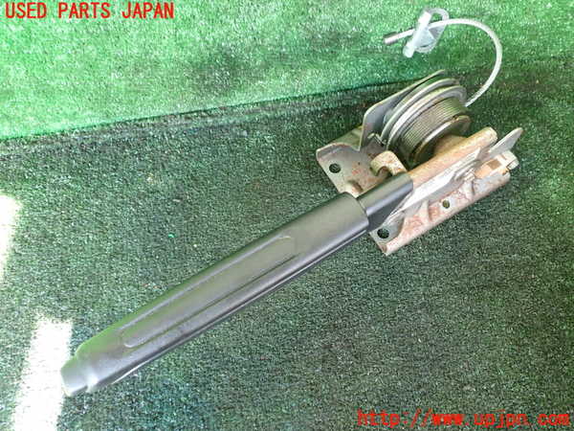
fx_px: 497
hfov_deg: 60.0
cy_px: 216
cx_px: 287
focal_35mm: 30
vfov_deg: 46.8
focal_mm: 5.4
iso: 200
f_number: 2.3
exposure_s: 1/30
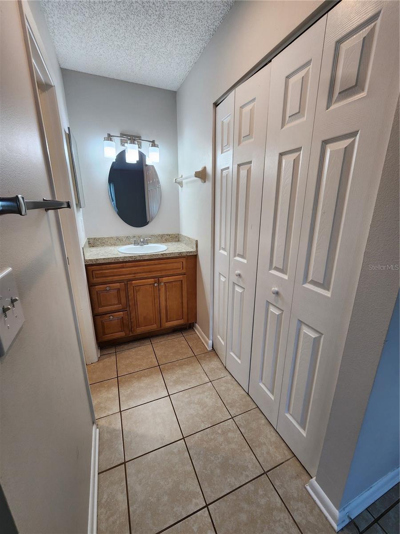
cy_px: 267
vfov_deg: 106.2
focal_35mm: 13
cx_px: 200
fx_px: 200
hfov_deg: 89.9
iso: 80
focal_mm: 2.2
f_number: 2.2
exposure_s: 1/60
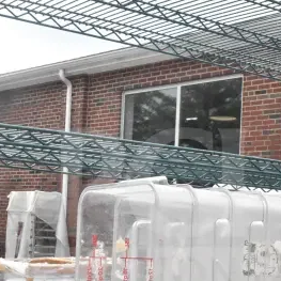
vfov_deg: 21.5
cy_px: 213
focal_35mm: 80
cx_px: 152
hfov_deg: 21.7
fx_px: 735
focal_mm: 27
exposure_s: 1/1600
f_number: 20
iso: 6400
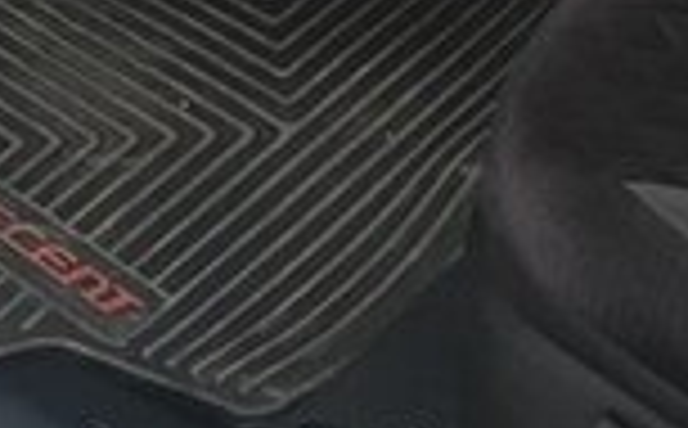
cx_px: -90
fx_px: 2489
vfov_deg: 9.6
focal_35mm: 133
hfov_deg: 15.3
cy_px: -173
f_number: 2.2
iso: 100
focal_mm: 4.15
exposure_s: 1/33
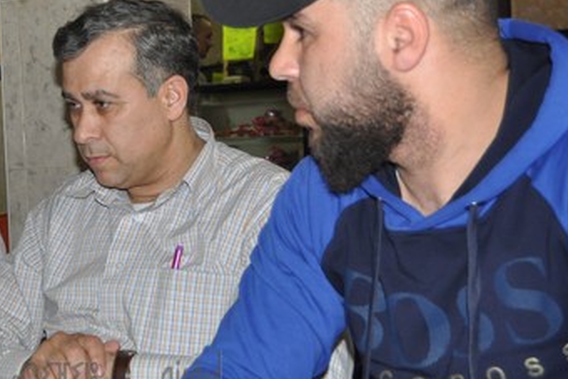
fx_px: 1247
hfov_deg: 25.2
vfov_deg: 17.3
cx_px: 117
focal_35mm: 79
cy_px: 138
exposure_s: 1/60
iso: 800
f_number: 4
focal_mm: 28
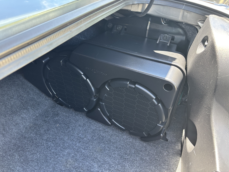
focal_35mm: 26
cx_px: 114
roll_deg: +2.2
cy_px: 86
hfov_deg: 67.3
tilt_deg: -38.2
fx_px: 172
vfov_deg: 53.1
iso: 125
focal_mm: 5.96
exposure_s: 1/108
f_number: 1.6
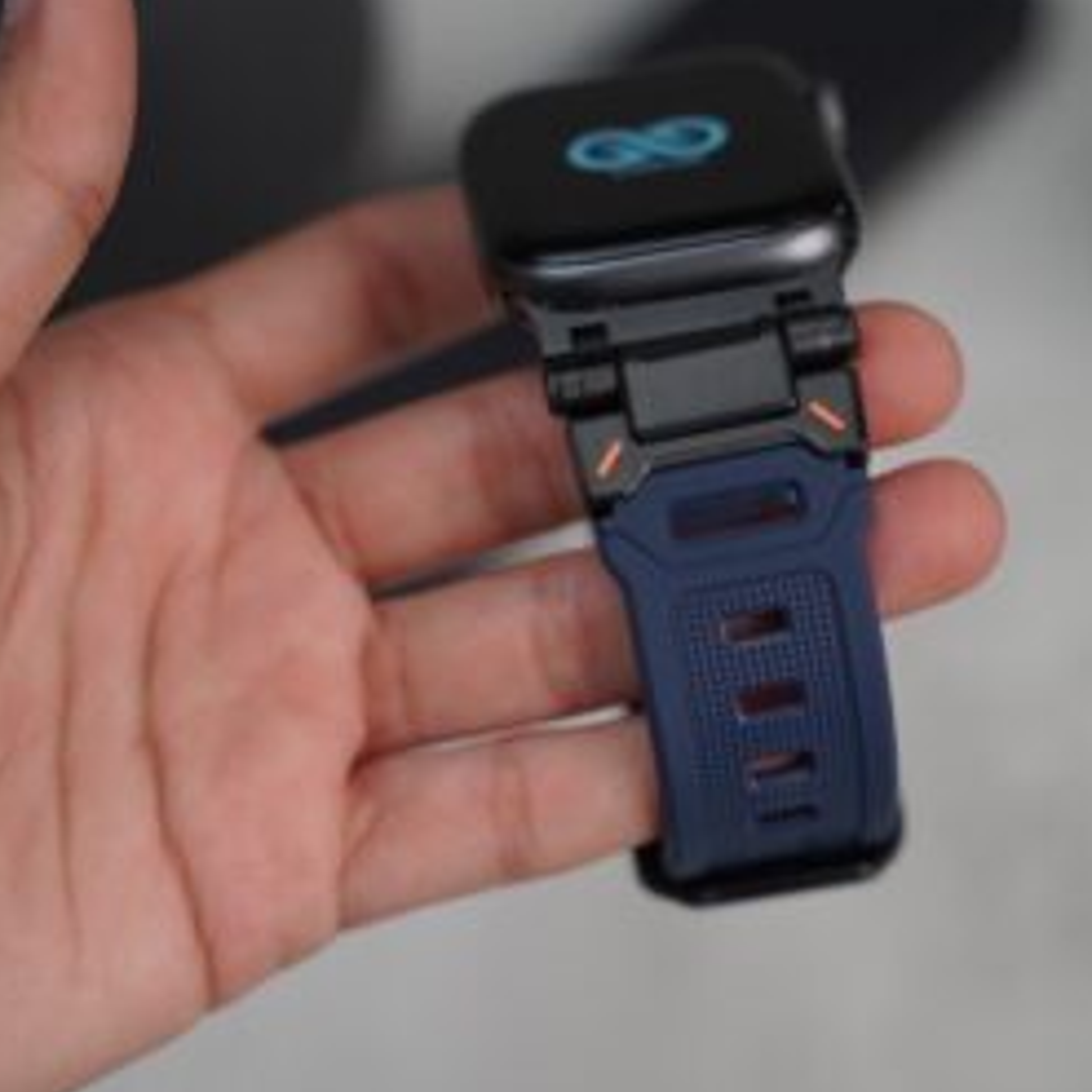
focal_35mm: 77
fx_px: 2748
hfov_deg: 22.5
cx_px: 584
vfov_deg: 22.5
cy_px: 564
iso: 1250
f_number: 4
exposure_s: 1/160
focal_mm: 56
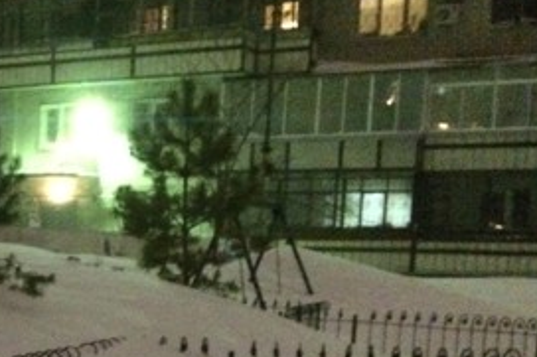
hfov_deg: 26.0
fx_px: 1058
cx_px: -77
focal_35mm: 71
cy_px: 351
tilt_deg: -5.8
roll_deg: -0.2
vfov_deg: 18.7
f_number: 2.2
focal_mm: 4.15
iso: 1250
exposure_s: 1/15
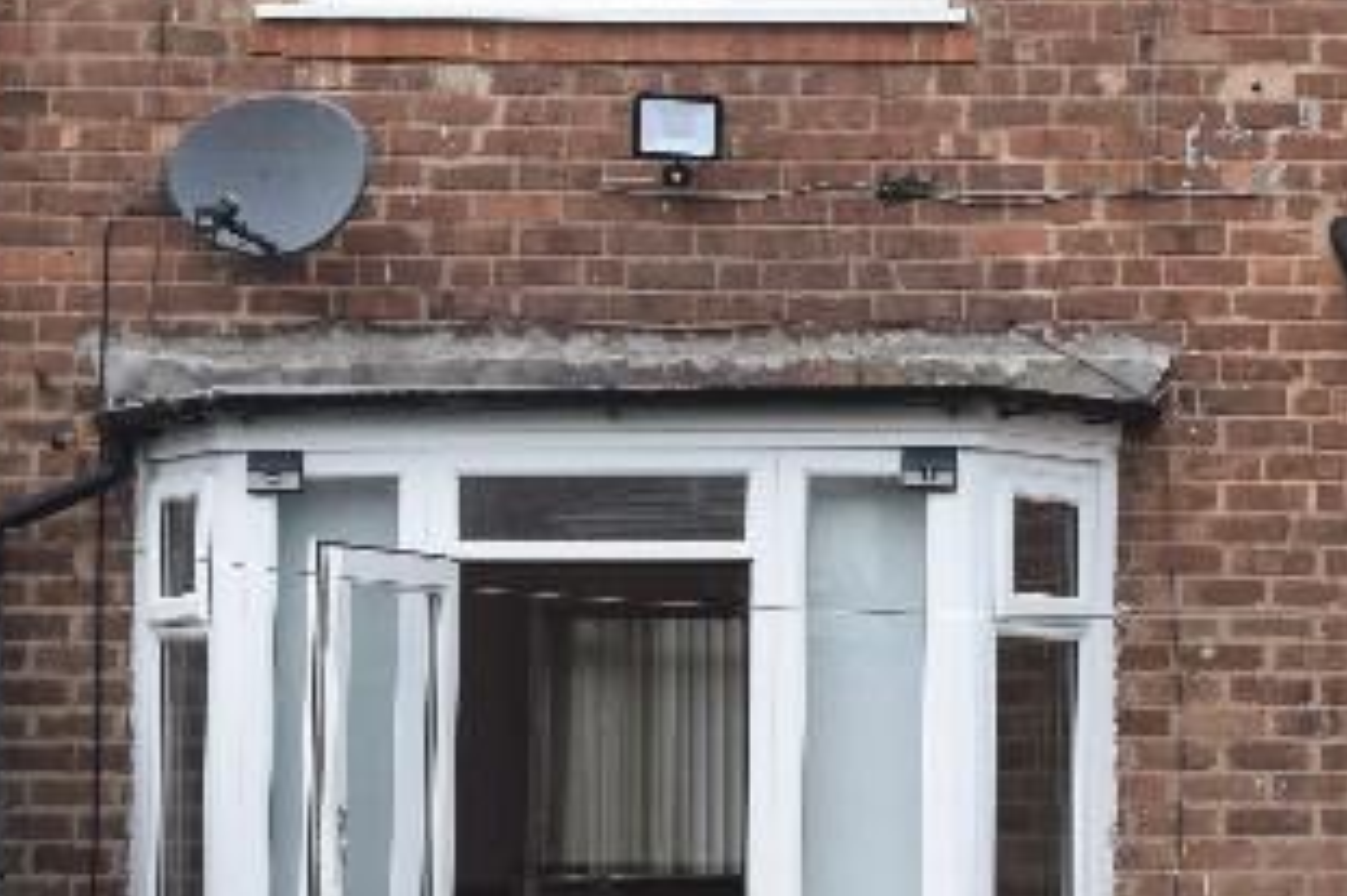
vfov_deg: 12.0
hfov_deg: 17.4
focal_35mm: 114
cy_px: 309
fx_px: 4250
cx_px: 1460
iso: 200
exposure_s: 1/320
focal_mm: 23
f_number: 9
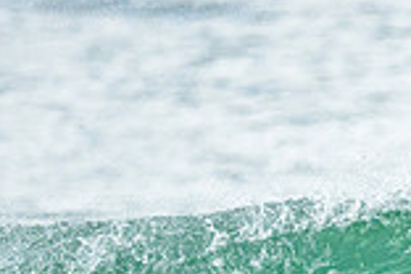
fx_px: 42535
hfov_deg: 0.6
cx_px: 526
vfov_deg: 0.4
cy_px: 365
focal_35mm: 3726
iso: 800
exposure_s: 1/2000
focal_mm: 800
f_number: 6.3
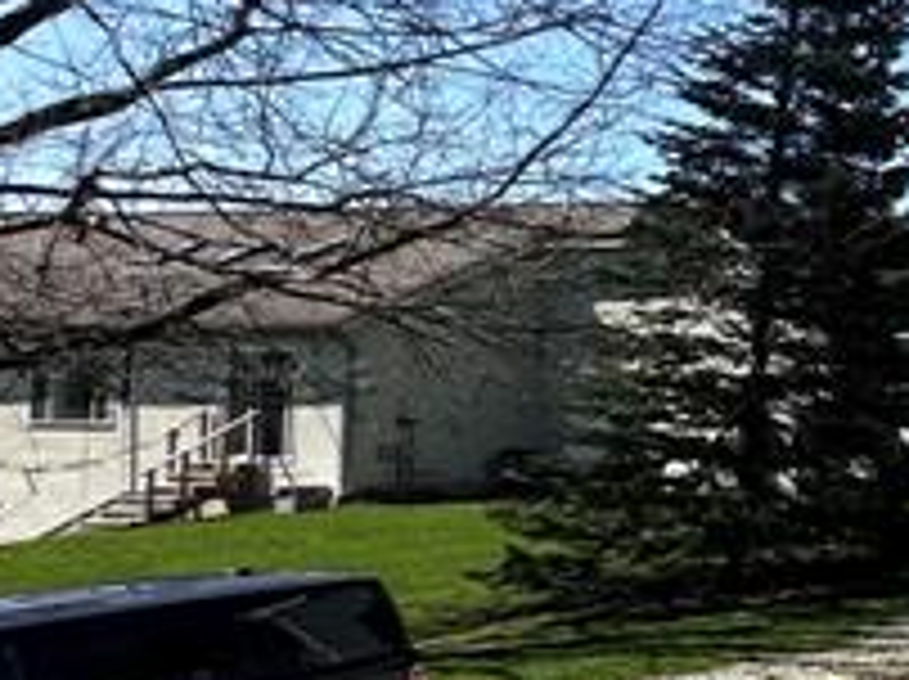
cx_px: 2178
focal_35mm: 71
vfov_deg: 20.7
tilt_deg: +2.4
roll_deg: -0.7
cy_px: 383
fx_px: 1862
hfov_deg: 15.2
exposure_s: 1/1147
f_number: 2.2
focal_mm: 2.22
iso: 40
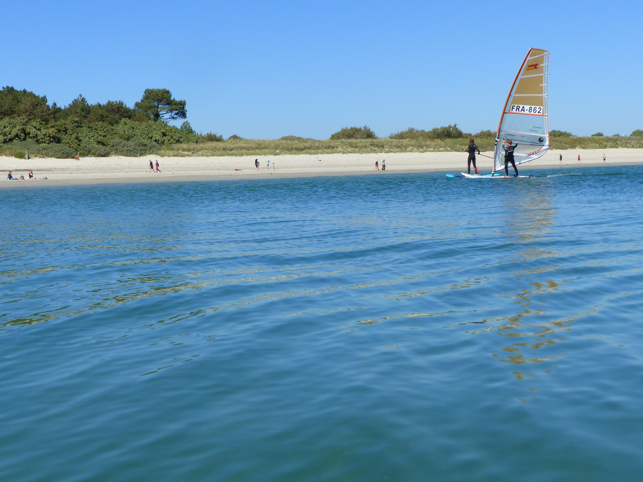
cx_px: 322
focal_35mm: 58
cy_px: 241
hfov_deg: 33.2
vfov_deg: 25.2
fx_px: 1077
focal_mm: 9.9
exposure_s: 1/1300
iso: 100
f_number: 4
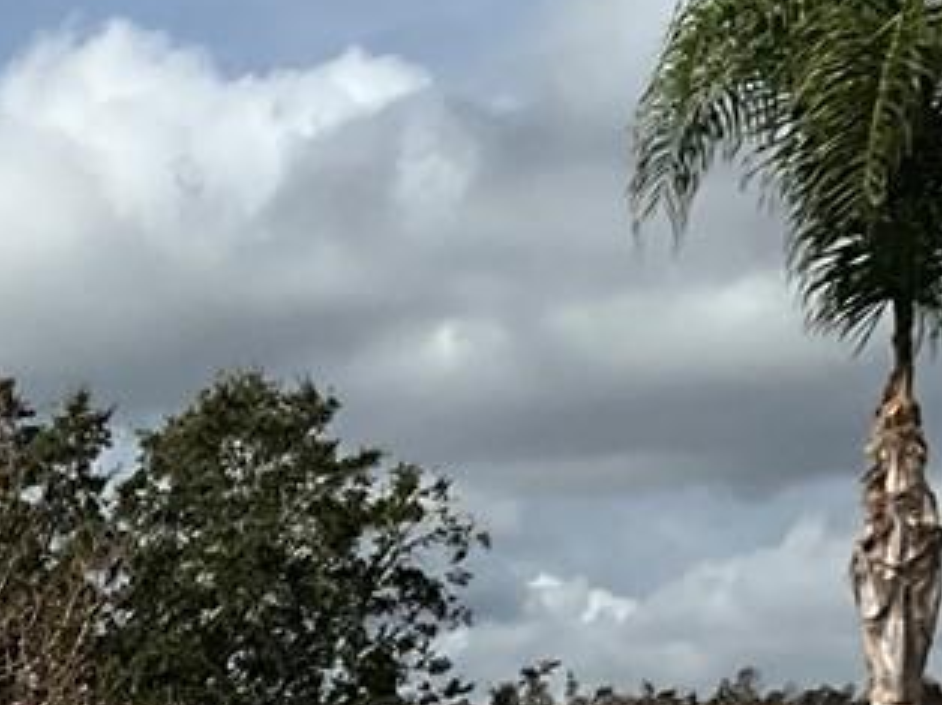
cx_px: -684
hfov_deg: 12.4
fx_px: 4024
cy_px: 1350
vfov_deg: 9.4
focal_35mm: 148
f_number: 1.8
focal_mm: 3
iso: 25
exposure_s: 1/3788
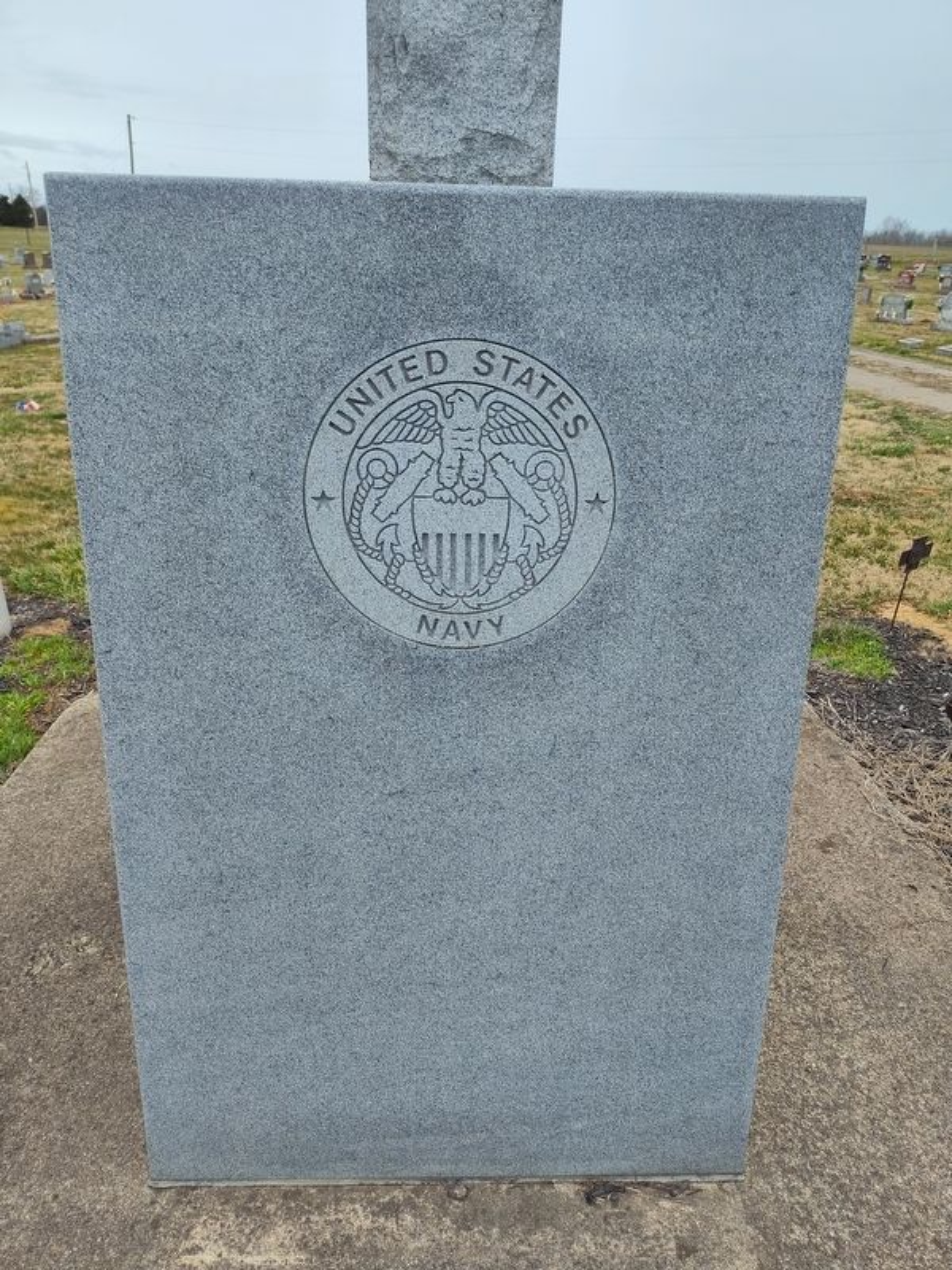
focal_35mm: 23
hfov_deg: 58.9
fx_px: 843
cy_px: 635
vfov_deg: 73.9
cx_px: 476
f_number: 1.8
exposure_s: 1/268
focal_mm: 5.56
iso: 100
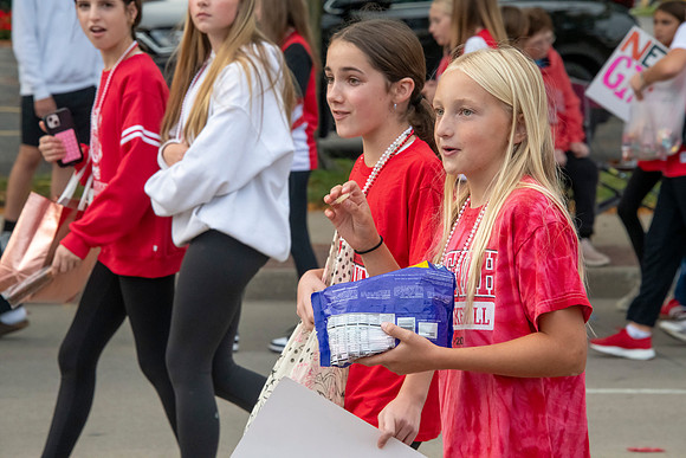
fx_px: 3240
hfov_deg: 12.1
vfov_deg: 8.1
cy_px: 229
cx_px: 343
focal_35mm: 170
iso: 3200
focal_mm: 170
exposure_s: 1/500
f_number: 11
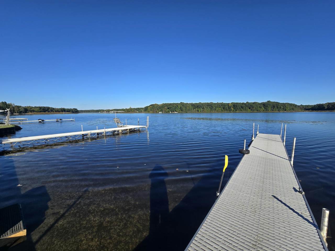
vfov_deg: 89.9
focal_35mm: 13
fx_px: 126
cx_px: 168
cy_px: 126
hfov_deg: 106.2
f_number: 2.2
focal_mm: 2.2
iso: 50
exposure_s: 1/1978
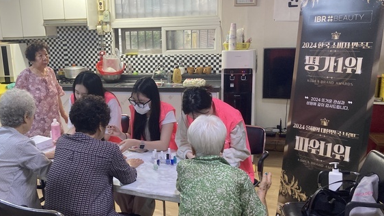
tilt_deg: -14.4
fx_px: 387
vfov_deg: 31.1
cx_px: 153
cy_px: 122
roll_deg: +1.0
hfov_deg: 52.4
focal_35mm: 38
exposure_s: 1/60
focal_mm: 3.99
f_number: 1.8
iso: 125
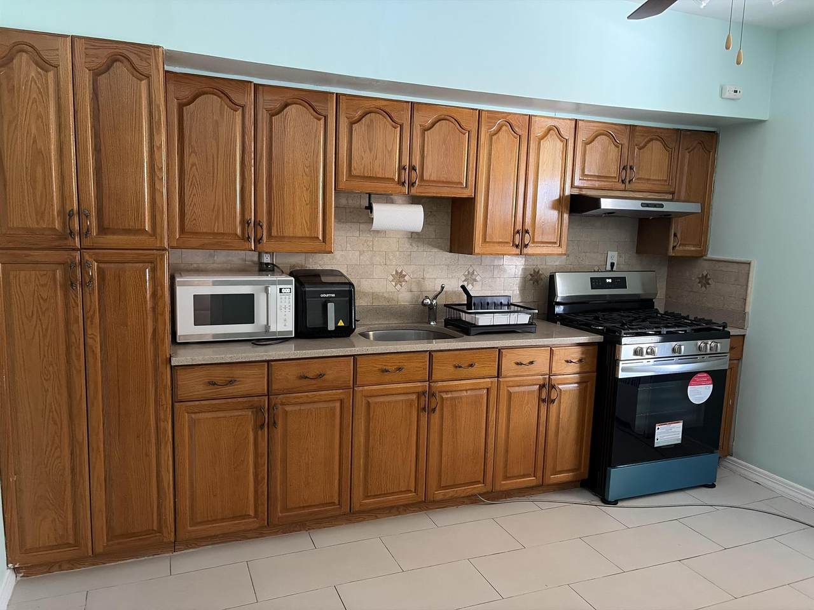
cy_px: 305
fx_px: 611
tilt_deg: -7.5
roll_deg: -2.3
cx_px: 407
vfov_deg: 53.1
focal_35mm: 26
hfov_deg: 67.3
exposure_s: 1/54
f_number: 1.6
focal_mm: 5.96
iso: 500
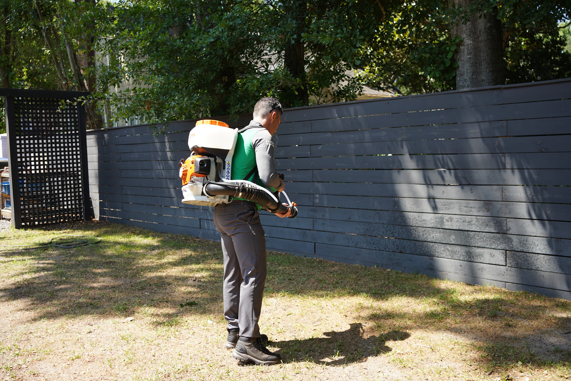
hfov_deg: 53.1
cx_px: 283
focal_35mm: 36
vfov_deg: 36.9
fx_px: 571
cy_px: 195
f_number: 4.5
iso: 100
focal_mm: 35
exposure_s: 1/200
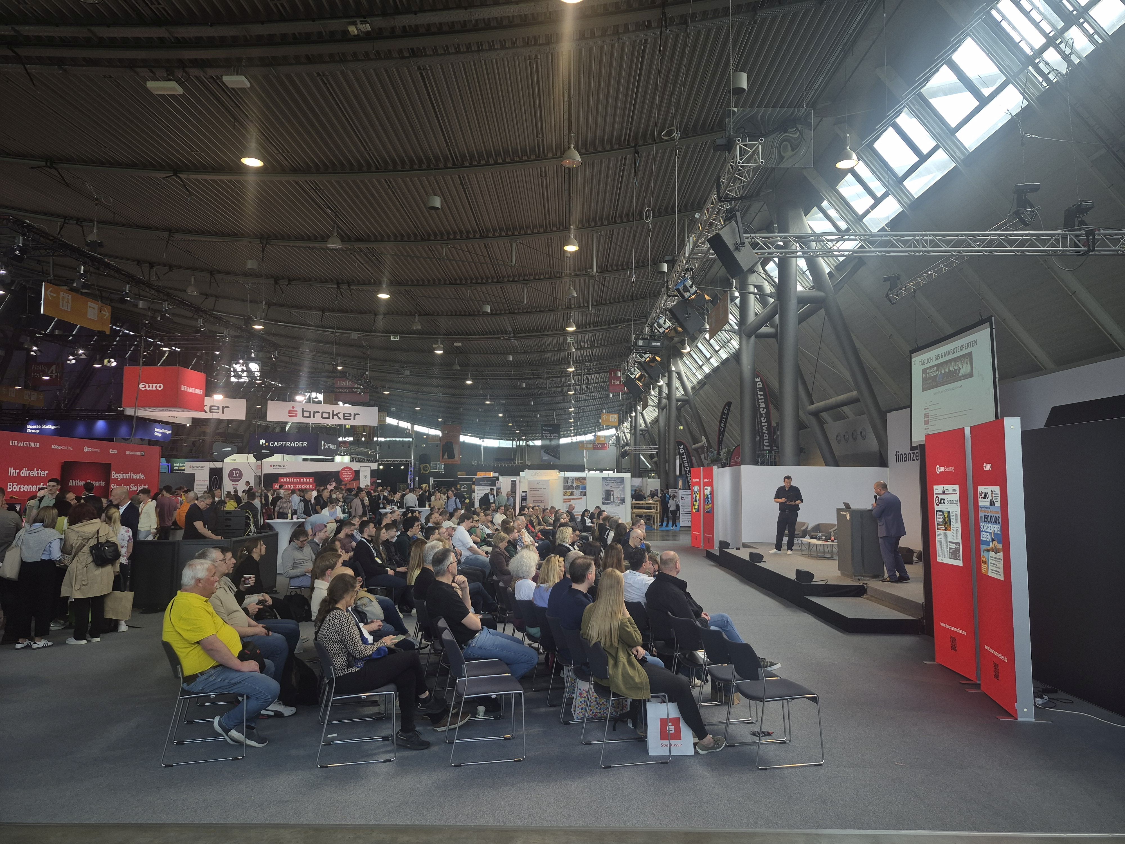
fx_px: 747
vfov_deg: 58.9
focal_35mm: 23
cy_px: 422
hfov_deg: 73.9
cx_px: 562
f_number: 1.8
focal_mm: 5.4
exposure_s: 1/100
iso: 40
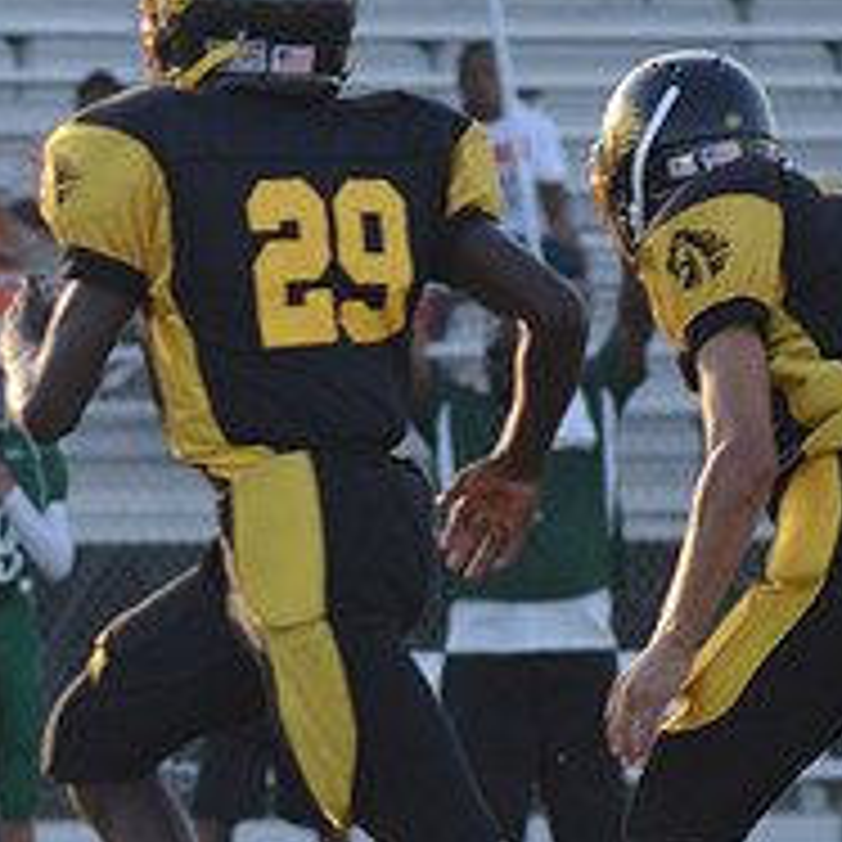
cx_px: -441
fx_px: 21713
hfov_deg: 2.2
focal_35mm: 789
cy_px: 635
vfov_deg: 2.2
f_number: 5.6
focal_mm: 200
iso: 800
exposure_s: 1/640
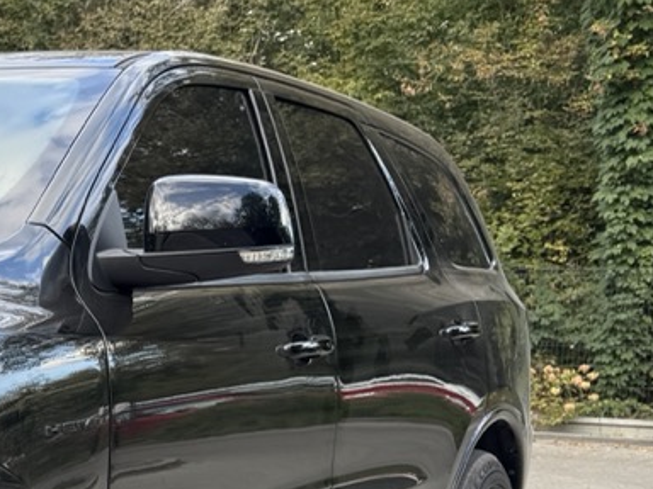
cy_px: 447
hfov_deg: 20.8
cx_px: -320
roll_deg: -1.6
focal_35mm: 80
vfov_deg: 18.1
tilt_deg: -6.1
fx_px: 1509
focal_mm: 6.76
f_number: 1.78
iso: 80
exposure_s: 1/379
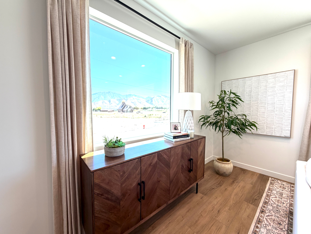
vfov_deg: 85.7
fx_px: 126
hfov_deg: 102.1
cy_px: 117
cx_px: 156
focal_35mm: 14
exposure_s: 1/120
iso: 80
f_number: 2.2
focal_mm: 2.22
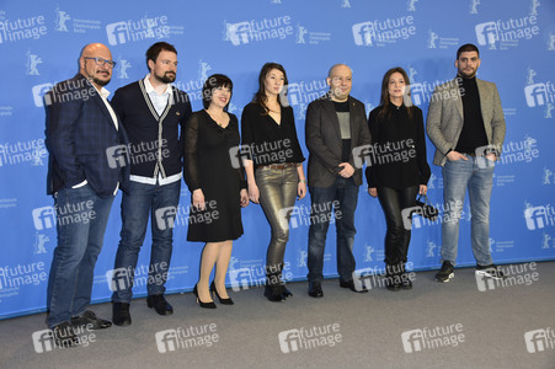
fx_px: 616
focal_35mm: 40
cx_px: 278
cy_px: 184
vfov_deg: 33.4
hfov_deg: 48.5
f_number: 5.6
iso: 640
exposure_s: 1/125
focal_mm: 40
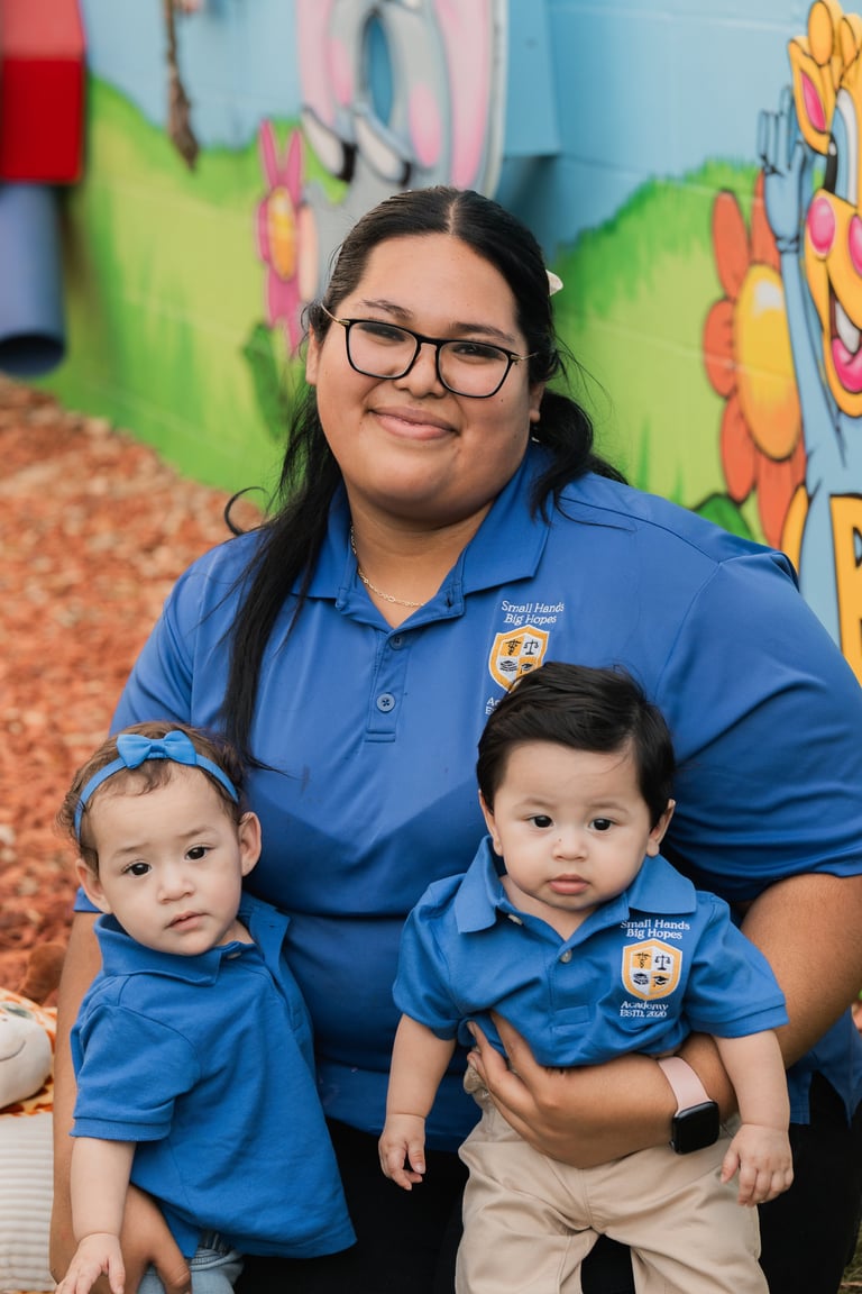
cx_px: 431
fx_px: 4040
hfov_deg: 12.2
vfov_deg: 18.2
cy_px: 647
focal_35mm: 112
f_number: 3.5
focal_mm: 75
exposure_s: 1/250
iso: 200
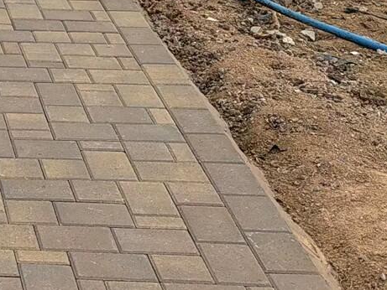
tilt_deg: -3.6
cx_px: -273
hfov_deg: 16.3
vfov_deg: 12.5
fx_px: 1174
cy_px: -272
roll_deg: +1.5
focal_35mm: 105
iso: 80
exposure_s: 1/4975
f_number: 1.78
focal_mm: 6.76
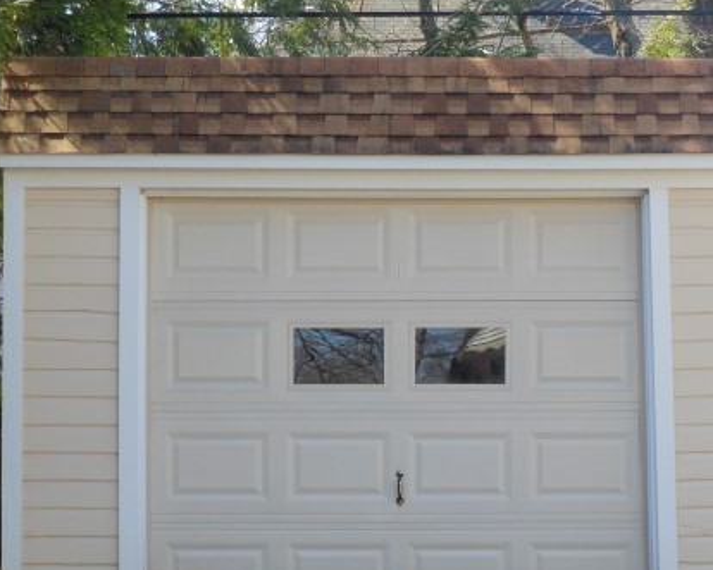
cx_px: 468
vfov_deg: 10.0
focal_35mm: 154
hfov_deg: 12.5
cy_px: 401
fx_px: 3249
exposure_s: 1/80
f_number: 5.4
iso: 80
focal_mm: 18.3
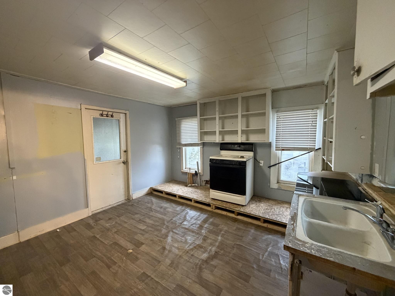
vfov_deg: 85.7
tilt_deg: -3.8
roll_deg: +0.8
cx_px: 198
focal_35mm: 14
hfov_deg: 102.1
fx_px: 160
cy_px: 148
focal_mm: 2.22
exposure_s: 1/60
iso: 640
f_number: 2.2
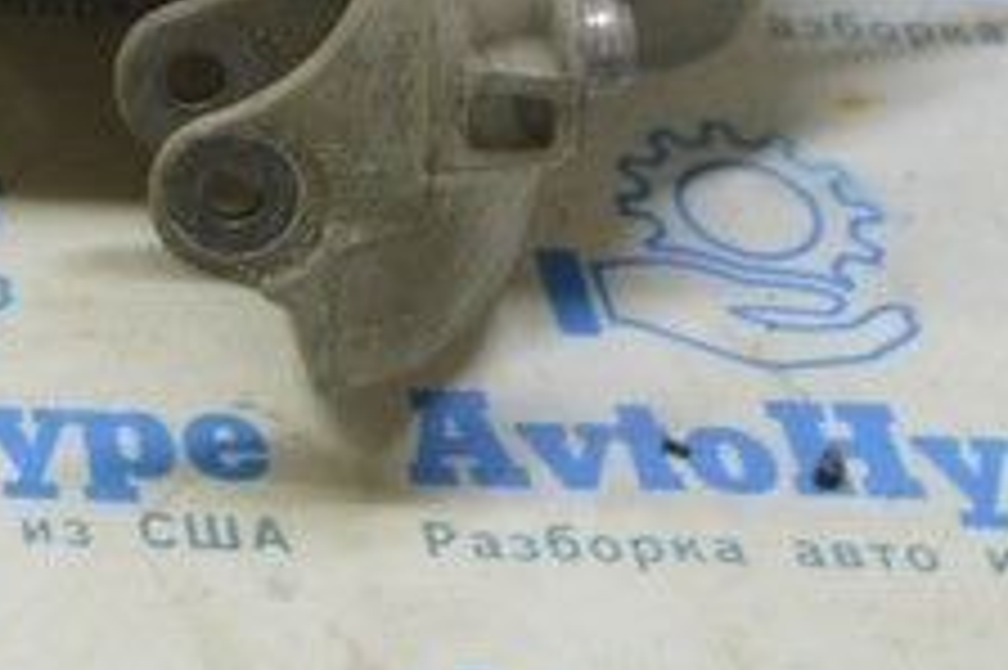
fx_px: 4225
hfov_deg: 12.1
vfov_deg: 8.6
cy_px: -636
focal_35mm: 151
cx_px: -986
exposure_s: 1/20
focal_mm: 22
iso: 400
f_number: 5.6
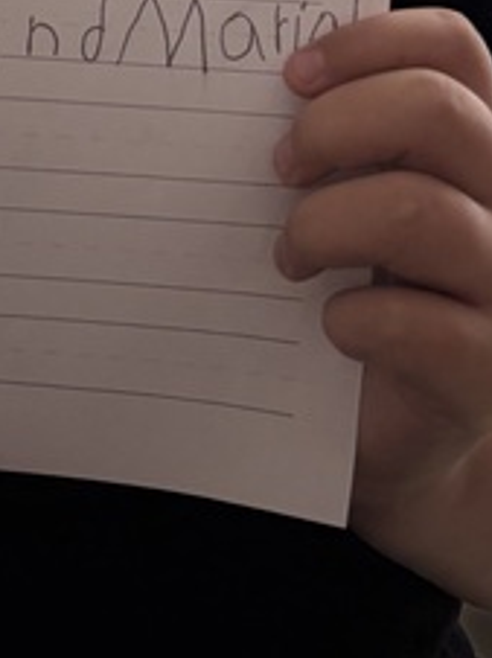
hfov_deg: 12.2
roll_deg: +0.2
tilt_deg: -8.0
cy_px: -224
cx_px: -108
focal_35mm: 118
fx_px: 2240
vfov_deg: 15.8
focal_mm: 5.96
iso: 40
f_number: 1.6
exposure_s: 1/122
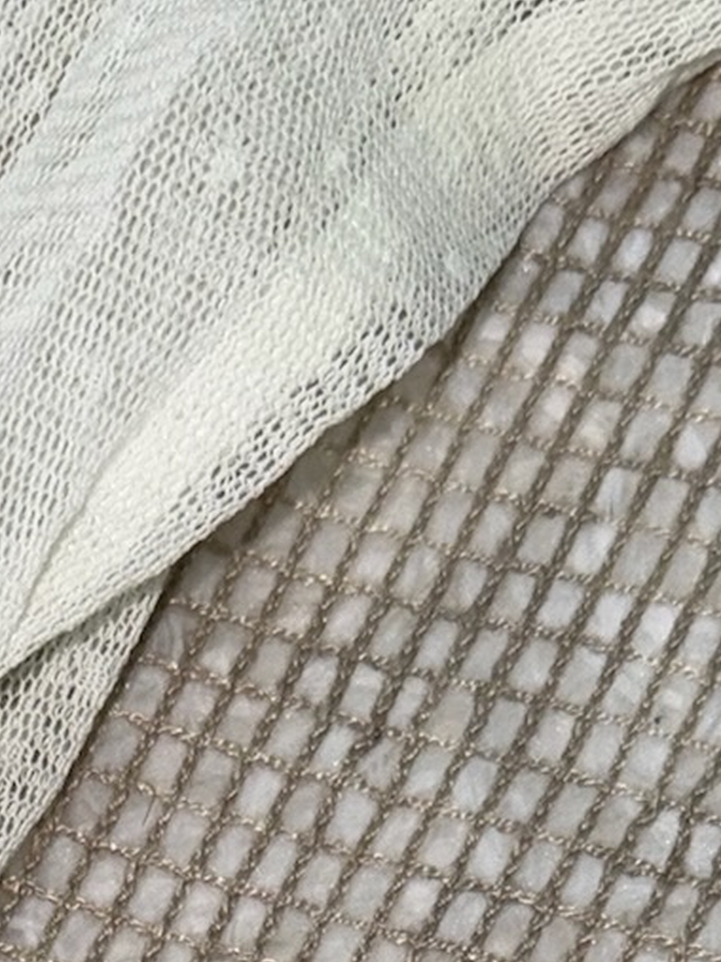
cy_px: 1666
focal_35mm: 97
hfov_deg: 15.1
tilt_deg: -85.1
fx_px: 2695
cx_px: 144
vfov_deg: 17.1
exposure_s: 1/88
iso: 50
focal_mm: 6.76
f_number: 1.78
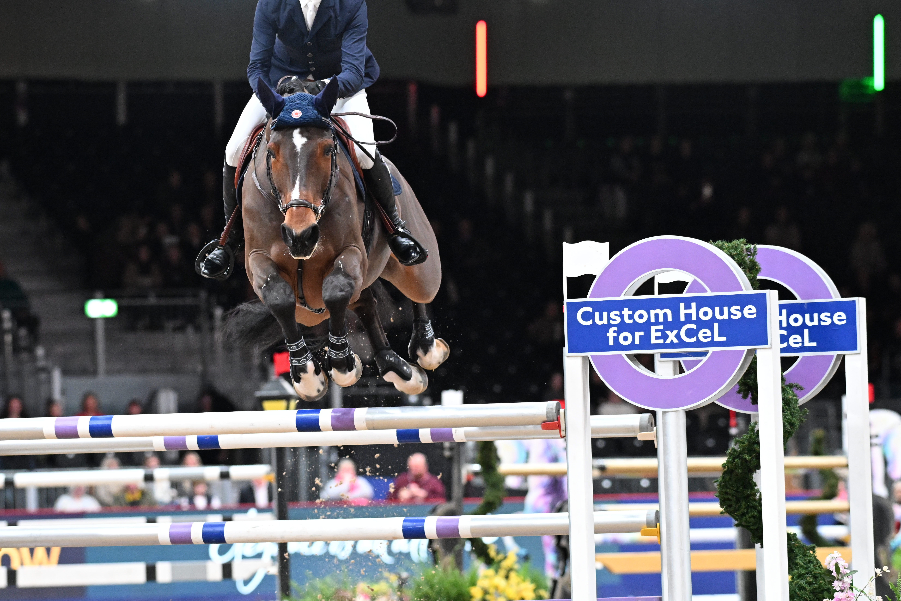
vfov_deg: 5.0
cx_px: 290
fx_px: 6882
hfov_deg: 7.5
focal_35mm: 275
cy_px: 353
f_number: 4
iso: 6400
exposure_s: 1/800
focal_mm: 185
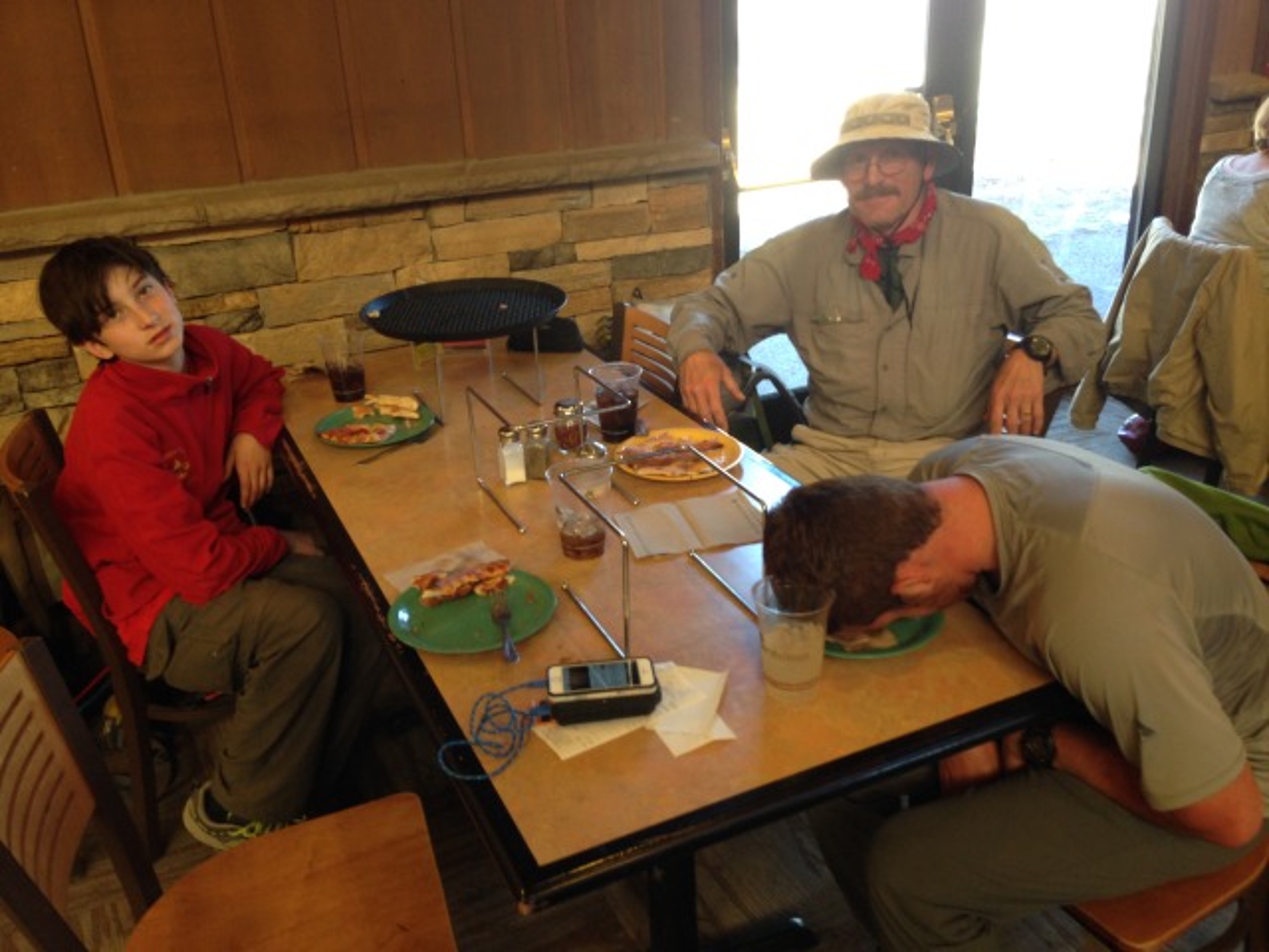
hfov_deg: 55.4
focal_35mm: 33
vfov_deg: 42.9
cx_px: 634
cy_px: 476
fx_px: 1210
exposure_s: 1/20
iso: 80
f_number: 2.4
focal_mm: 4.12
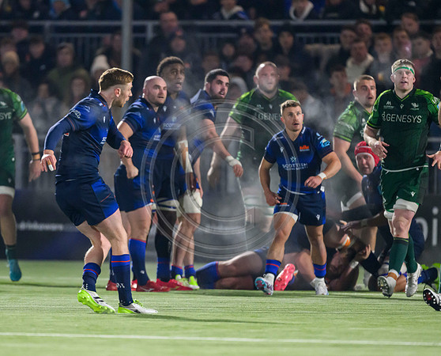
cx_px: 127
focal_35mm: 748
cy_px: 210
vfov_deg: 2.1
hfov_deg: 2.6
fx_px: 9791
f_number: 4
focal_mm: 560
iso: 6400
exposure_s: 1/640
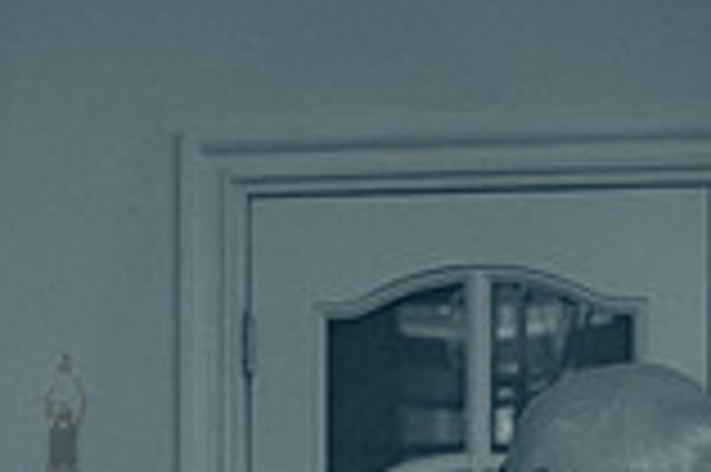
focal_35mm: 156
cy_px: 801
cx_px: 227
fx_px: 3078
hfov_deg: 13.2
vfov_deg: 8.5
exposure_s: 1/160
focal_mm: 37
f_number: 2.8
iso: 16000
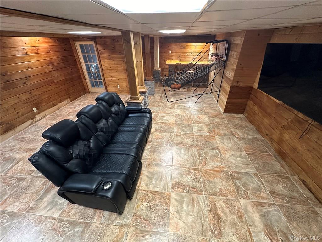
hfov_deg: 102.1
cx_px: 161
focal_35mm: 14
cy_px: 121
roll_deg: +1.7
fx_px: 130
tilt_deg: -31.6
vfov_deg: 85.7
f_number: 2.2
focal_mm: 2.22
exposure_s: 1/60
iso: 250
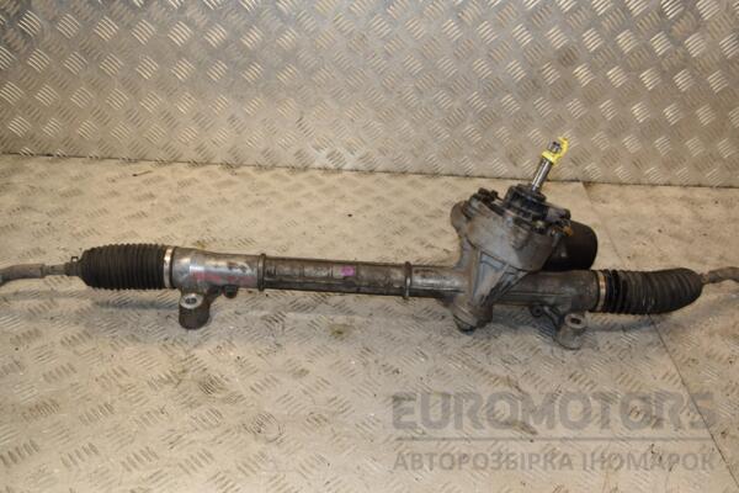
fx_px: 739
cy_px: 246
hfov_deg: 53.1
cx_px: 370
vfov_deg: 36.9
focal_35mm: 36
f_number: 6.3
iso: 800
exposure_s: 1/200
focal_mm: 24
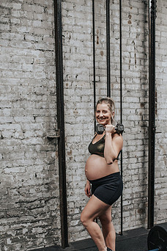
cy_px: 161
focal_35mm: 46
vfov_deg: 42.3
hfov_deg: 29.1
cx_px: 104
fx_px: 320
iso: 800
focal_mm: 35
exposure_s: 1/250
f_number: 3.2
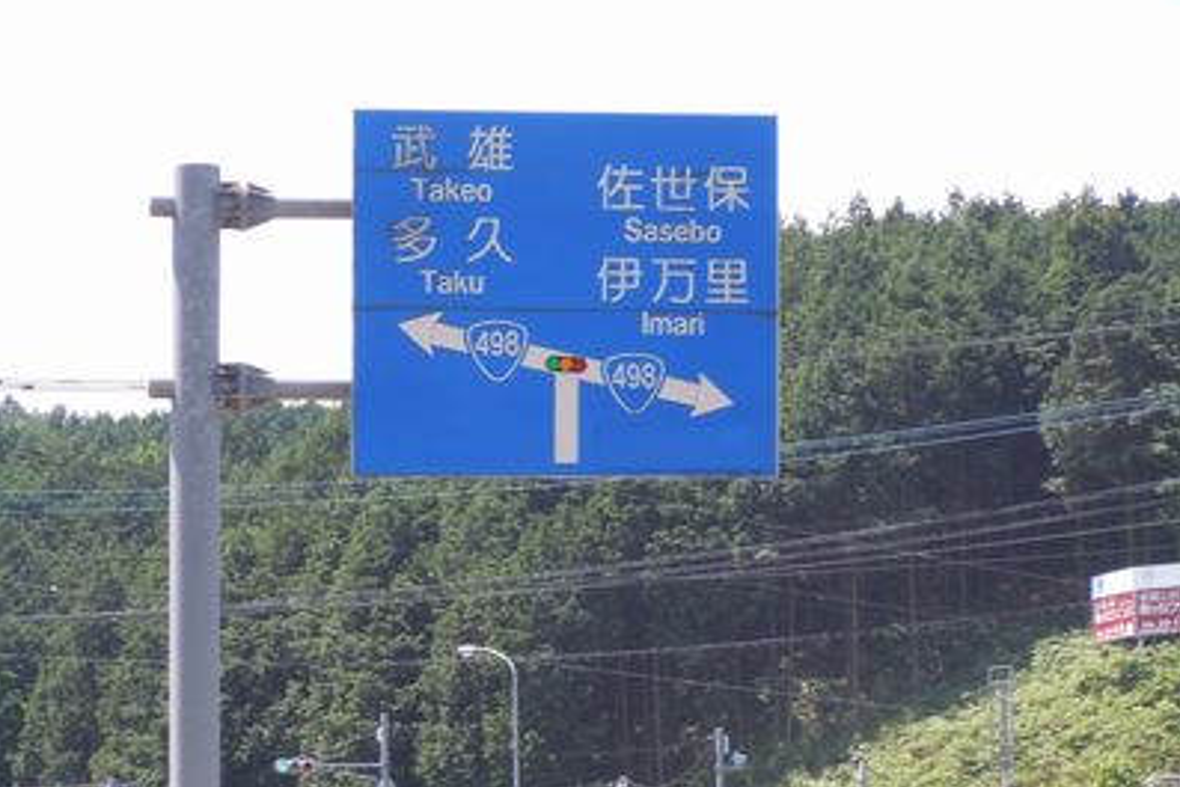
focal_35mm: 174
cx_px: 589
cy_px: 404
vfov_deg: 7.9
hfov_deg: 11.8
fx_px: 5705
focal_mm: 29.8
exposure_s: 1/160
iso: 100
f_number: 5.5
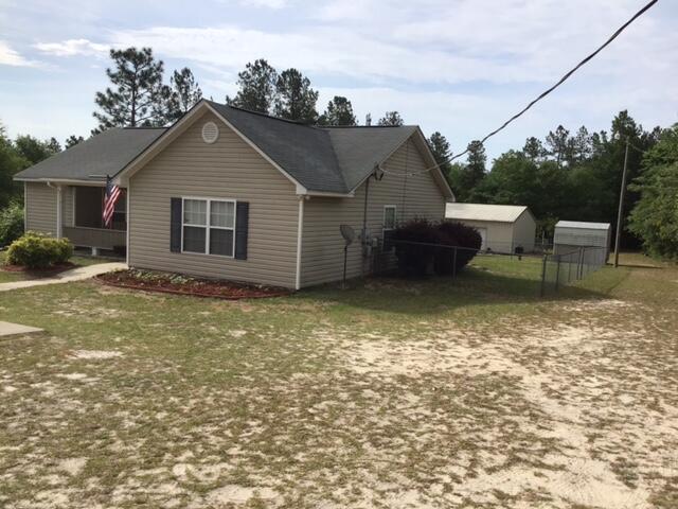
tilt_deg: -7.0
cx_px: 339
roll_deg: -2.7
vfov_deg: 45.4
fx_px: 607
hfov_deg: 58.4
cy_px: 254
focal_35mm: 31
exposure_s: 1/1894
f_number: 2.4
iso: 25
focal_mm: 3.3
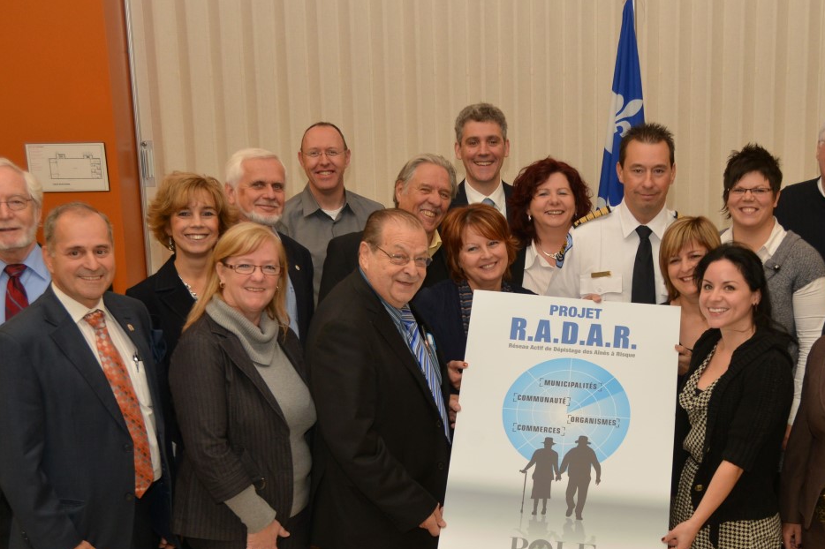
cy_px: 388
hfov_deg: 33.6
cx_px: 559
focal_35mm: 59
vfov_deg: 22.8
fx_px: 1352
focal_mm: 34
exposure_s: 1/160
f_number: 6.3
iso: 800
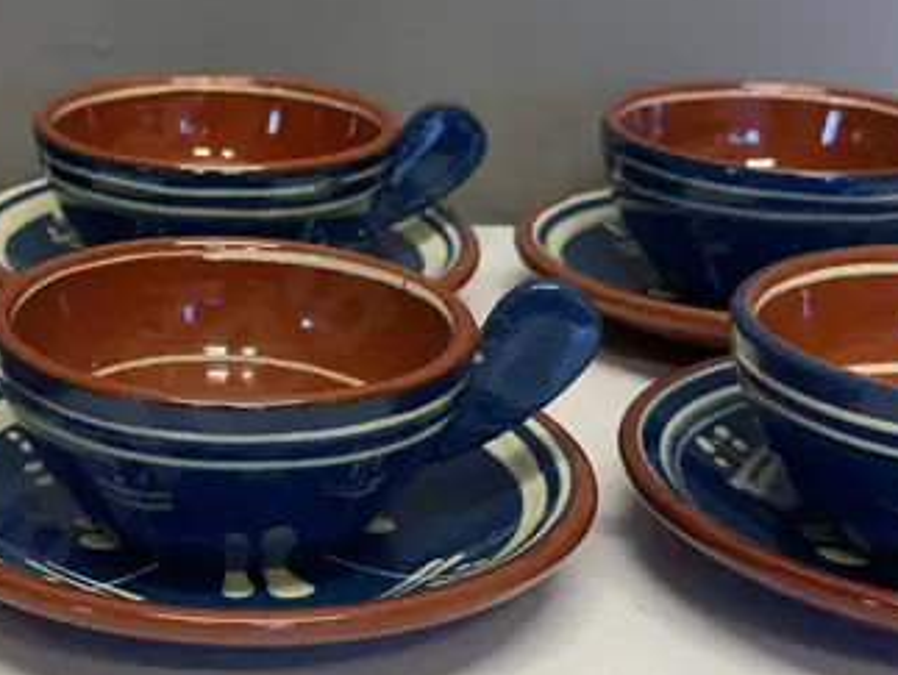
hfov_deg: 25.3
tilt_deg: -21.3
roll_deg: -1.5
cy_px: 378
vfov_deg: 19.4
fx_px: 1974
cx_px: 225
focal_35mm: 76
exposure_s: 1/100
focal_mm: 6.86
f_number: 1.78
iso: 125
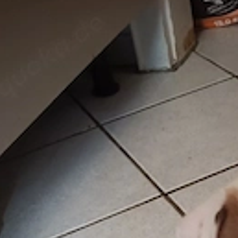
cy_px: 363
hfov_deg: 23.4
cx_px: 231
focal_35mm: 71
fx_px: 552
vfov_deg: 20.6
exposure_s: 1/25
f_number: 1.8
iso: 6071
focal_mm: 4.81
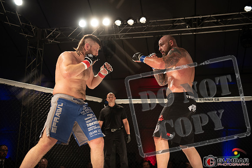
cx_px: 126
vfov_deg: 29.3
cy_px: 84
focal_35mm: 46
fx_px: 322
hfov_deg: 42.7
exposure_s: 1/1000
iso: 1000
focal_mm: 46
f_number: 2.8
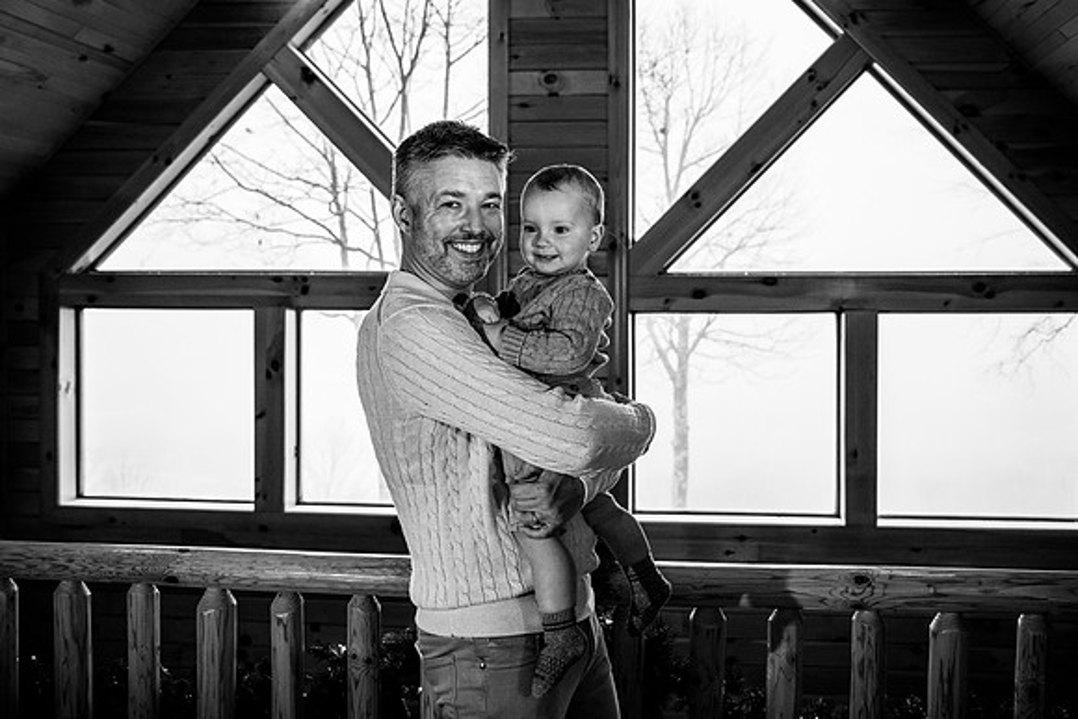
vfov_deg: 34.1
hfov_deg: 49.4
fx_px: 1171
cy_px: 305
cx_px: 590
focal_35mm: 39
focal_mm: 33
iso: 800
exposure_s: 1/250
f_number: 4.5
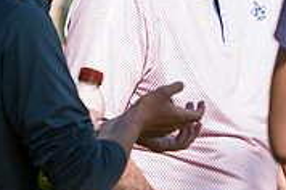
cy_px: -15
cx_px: 148
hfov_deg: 4.1
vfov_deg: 2.7
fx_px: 4013
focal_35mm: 506
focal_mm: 155
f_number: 3.5
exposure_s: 1/500
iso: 100
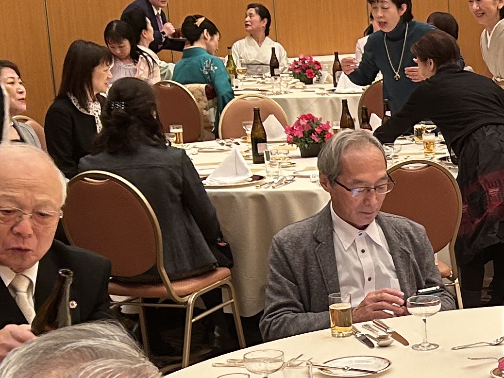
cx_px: 692
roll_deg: +0.6
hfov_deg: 17.9
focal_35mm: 101
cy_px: 314
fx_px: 1470
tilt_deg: -13.4
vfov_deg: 14.5
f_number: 1.5
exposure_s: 1/60
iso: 125
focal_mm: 5.7
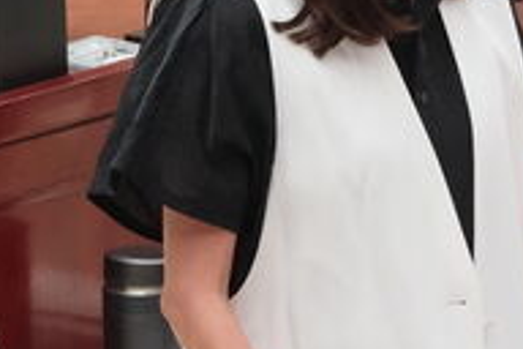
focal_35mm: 580
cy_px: 95
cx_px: 586
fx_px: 8425
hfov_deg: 3.6
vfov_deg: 2.4
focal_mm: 124.3
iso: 1600
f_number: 4
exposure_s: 1/250
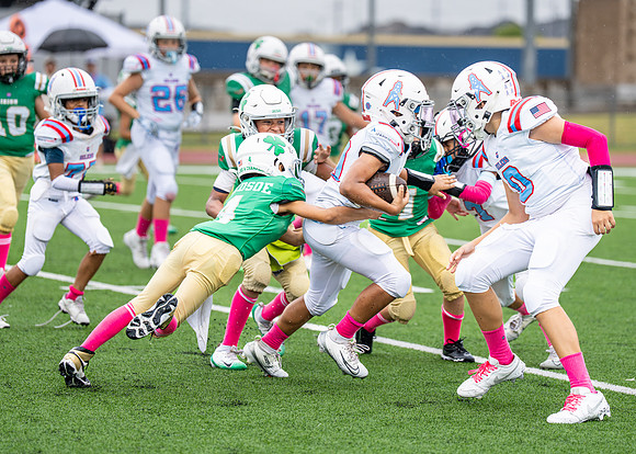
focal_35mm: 190
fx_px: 3433
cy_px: 202
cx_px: 351
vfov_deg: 7.6
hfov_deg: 10.6
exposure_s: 1/1000
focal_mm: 148
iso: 400
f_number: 2.8
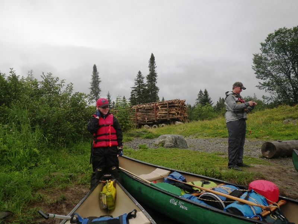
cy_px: 112
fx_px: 241
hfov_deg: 63.4
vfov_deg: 49.7
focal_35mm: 28
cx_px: 149
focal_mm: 5
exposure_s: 1/320
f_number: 3.5
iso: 80
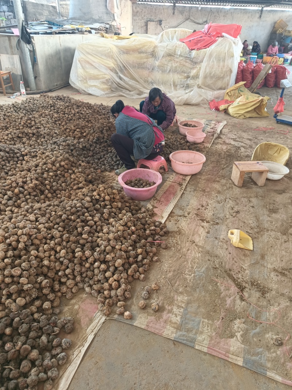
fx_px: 259
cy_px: 195
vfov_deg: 73.9
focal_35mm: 23
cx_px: 146
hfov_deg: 58.9
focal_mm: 5.59
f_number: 1.88
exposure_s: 1/50
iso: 874
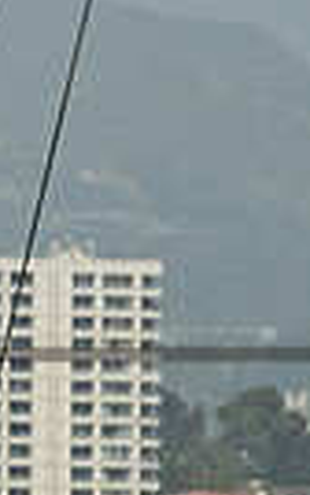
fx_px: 23942
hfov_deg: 0.7
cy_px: 235
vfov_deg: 1.2
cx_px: -947
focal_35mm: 1775
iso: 320
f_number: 6.3
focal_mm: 165
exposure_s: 1/1600
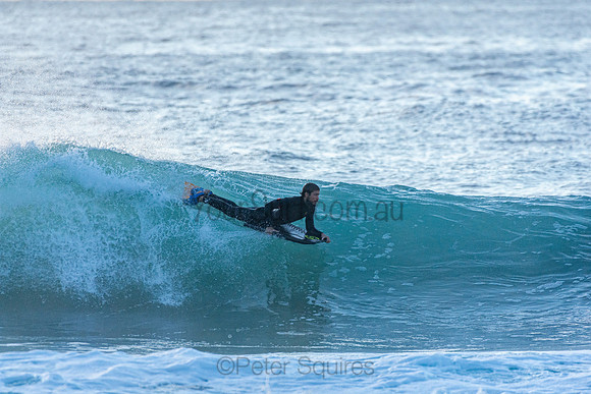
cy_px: 197
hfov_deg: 2.9
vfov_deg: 1.9
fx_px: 11822
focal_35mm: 720
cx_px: 296
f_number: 5.6
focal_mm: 480
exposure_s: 1/1250
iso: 560
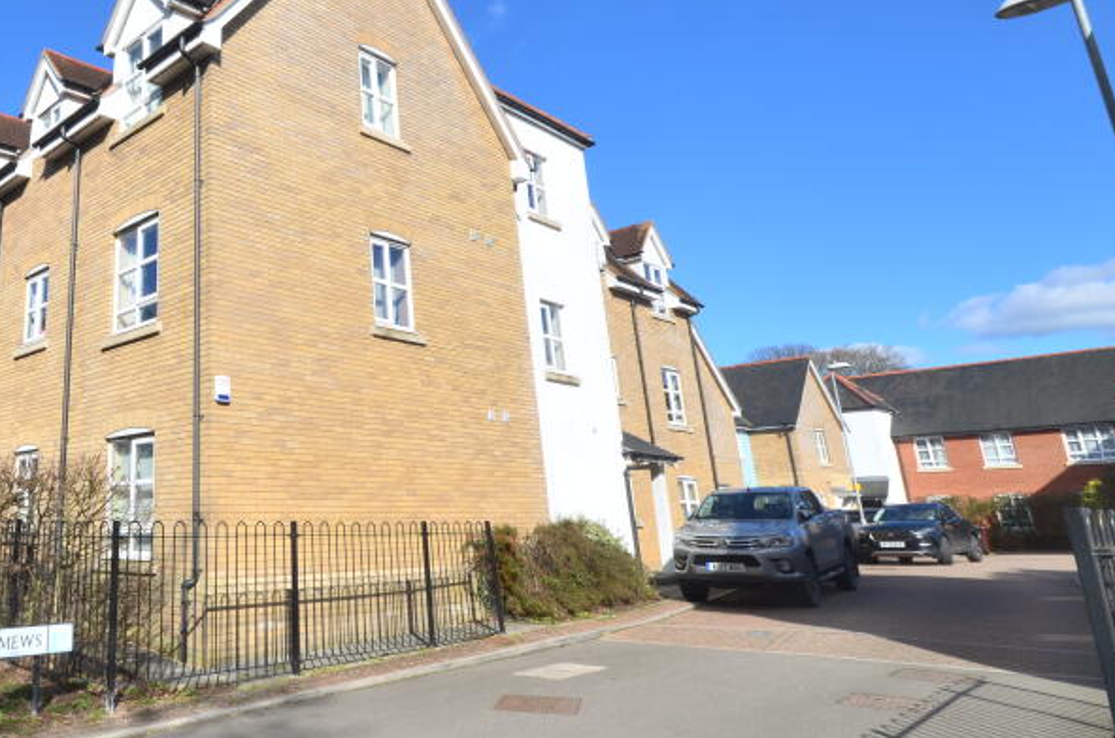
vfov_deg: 48.7
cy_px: 260
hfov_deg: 63.0
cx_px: 208
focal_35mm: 26
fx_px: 803
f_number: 10
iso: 200
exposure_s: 1/250
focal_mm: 10
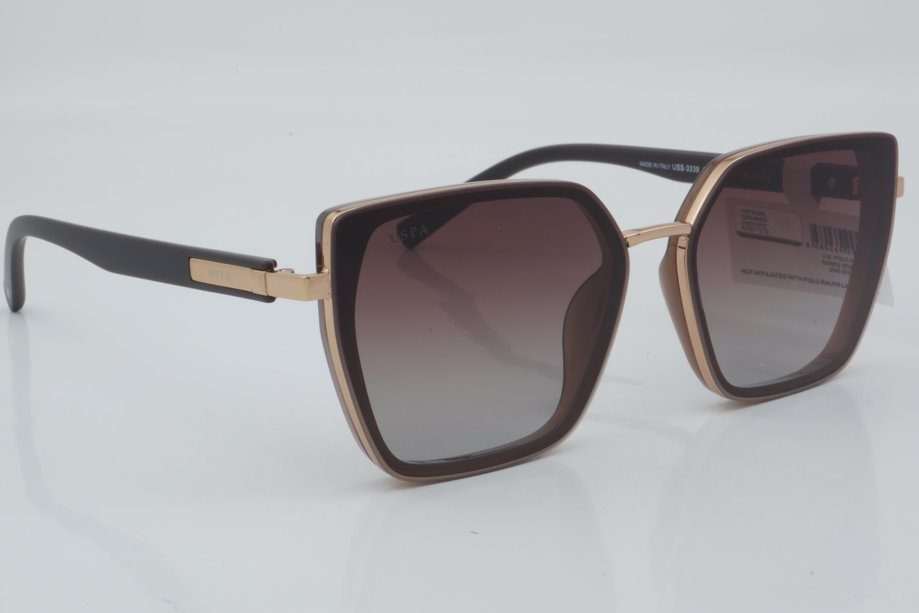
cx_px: 460
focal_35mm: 75
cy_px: 306
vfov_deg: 18.2
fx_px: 1914
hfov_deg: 27.0
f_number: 29
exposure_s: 1/4
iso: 100
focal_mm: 50
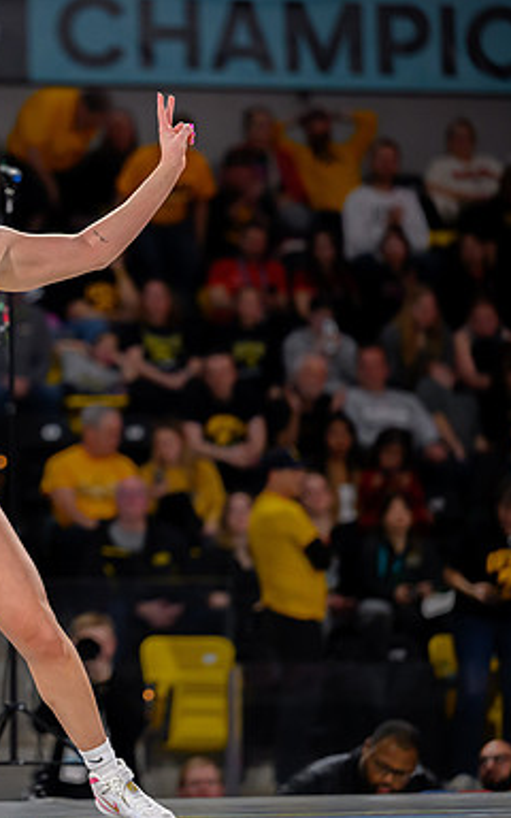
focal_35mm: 208
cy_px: 410
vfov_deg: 10.1
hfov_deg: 6.3
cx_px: -60
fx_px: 4635
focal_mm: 135
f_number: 2.8
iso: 3200
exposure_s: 1/800
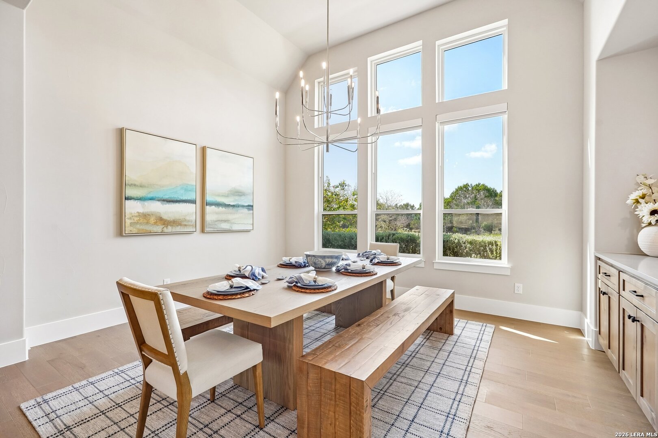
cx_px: 329
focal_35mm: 16
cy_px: 219
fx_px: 302
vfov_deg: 72.1
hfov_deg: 95.0
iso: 160
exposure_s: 1/30
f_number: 8
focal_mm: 16.5
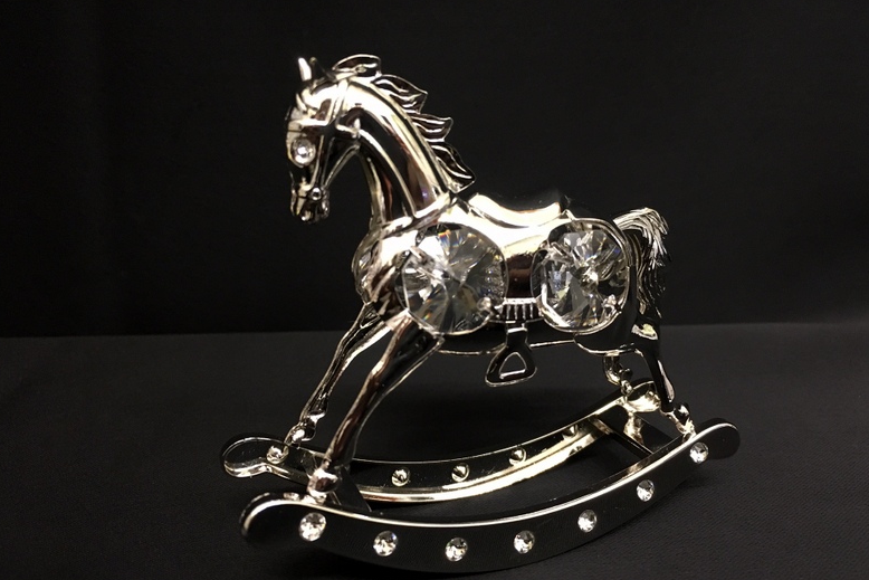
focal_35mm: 31
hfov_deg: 60.3
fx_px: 748
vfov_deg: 42.3
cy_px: 284
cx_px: 443
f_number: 2.2
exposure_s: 1/17
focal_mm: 4.15
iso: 200
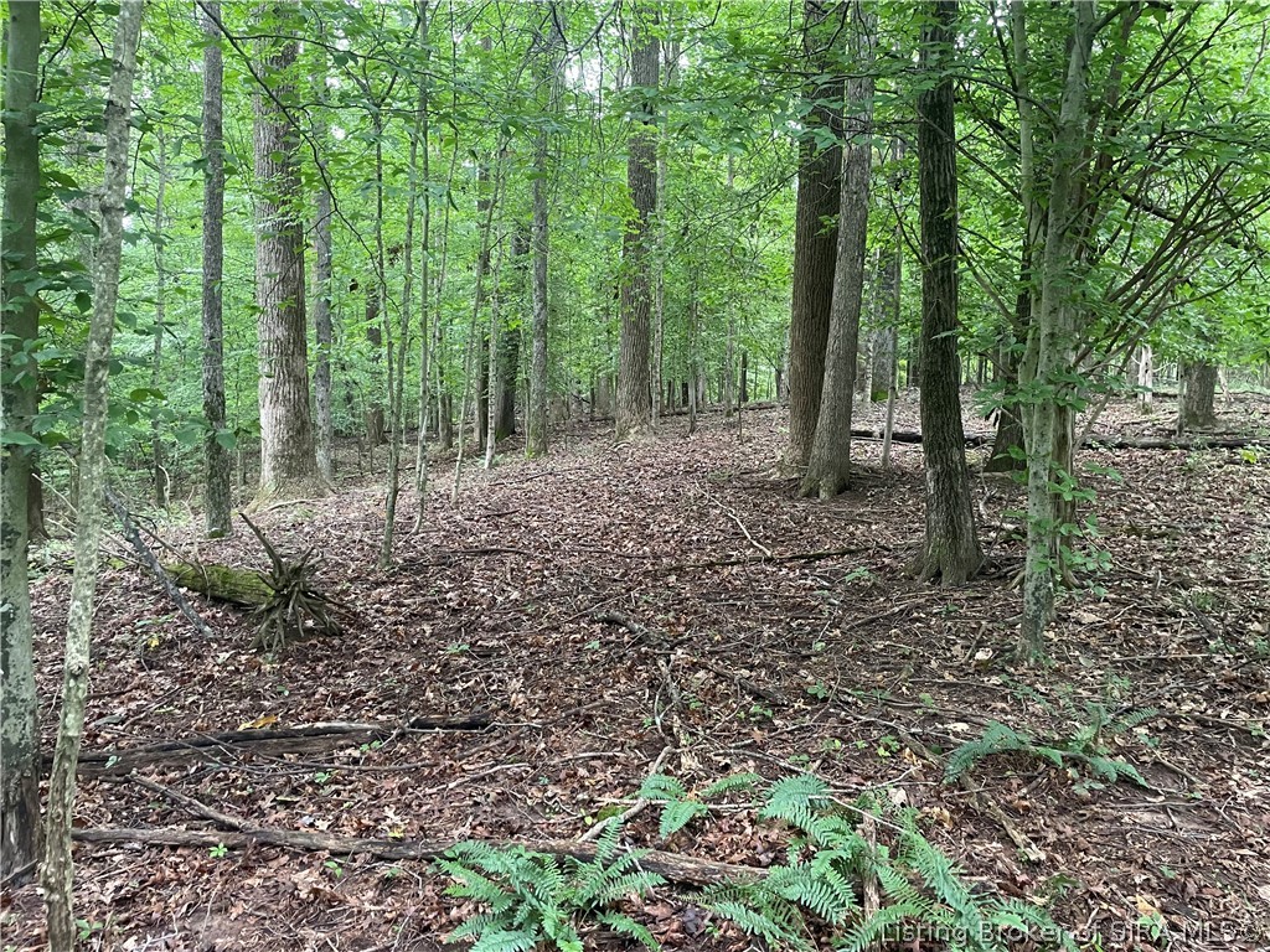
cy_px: 476
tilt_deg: -2.5
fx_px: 954
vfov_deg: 53.1
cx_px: 635
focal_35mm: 26
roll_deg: +0.2
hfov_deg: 67.3
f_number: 1.6
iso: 250
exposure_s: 1/60
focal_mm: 4.2
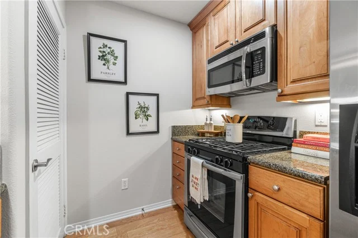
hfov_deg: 100.4
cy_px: 119
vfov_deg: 77.3
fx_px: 149
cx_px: 179
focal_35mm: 15
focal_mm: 10
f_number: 8
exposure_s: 1/2.5
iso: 320
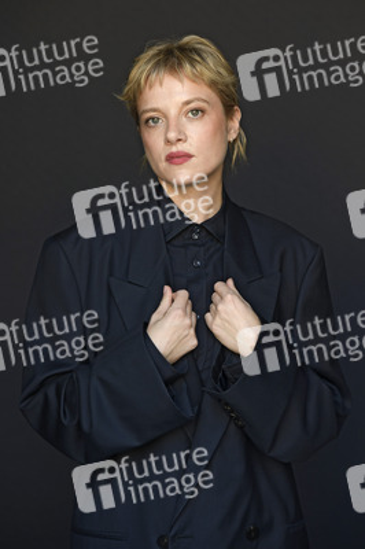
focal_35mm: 116
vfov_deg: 17.7
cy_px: 274
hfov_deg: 11.8
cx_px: 182
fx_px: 1767
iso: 800
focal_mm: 116
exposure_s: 1/250
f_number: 5
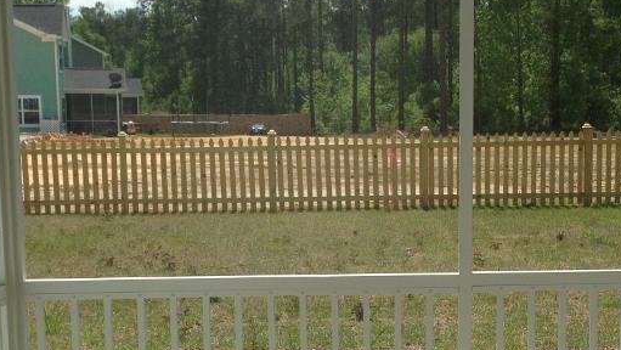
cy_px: 237
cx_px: 434
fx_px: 1186
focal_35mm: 72
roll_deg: +0.2
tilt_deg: -7.0
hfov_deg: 29.1
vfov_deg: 16.7
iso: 50
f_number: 2.4
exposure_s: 1/1085
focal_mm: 4.12
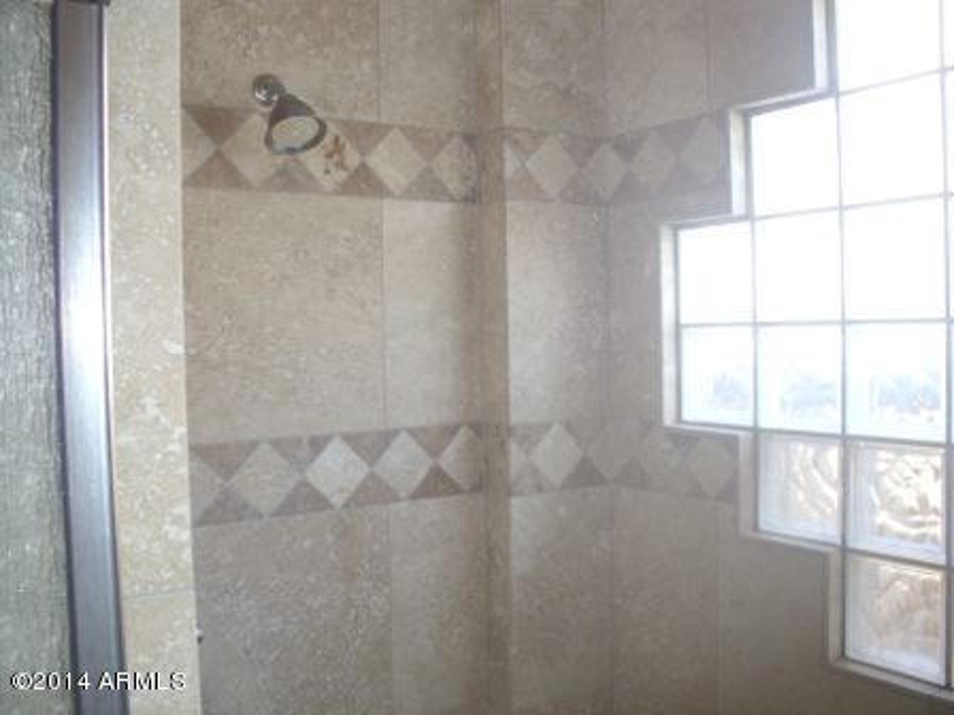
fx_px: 1047
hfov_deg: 49.0
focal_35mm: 38
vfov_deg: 37.7
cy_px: 358
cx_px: 477
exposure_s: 1/60
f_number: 2.9
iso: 200
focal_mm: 6.3
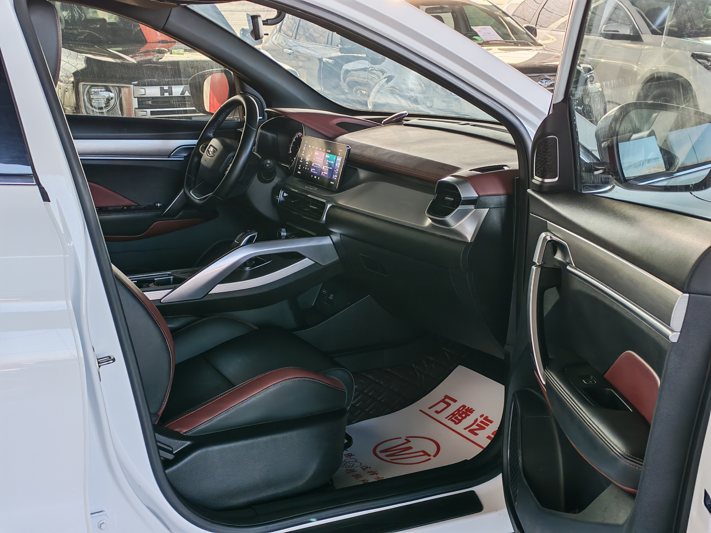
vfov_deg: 27.0
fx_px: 1109
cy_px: 266
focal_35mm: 54
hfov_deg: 35.5
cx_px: 356
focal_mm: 6.12
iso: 200
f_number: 1.9
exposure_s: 1/50
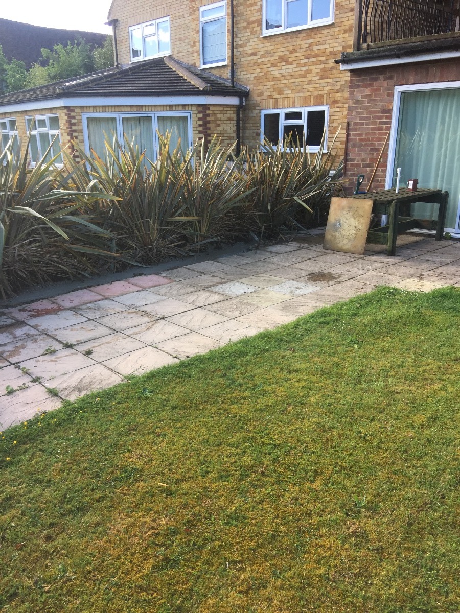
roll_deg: +1.8
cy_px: 306
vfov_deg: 61.7
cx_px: 230
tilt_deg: -21.9
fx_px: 514
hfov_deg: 48.2
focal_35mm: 29
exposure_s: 1/223
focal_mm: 4.15
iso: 32
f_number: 2.2
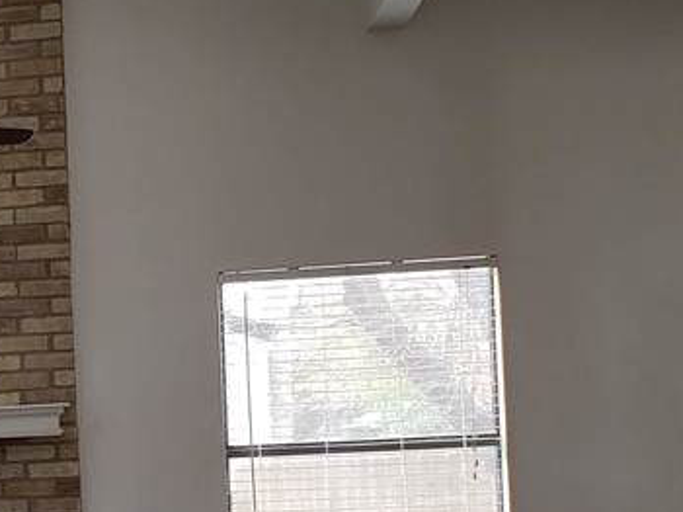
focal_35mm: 107
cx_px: -217
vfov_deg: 13.7
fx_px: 2110
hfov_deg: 17.2
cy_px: 467
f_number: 2.4
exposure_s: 1/60
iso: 100
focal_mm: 4.3
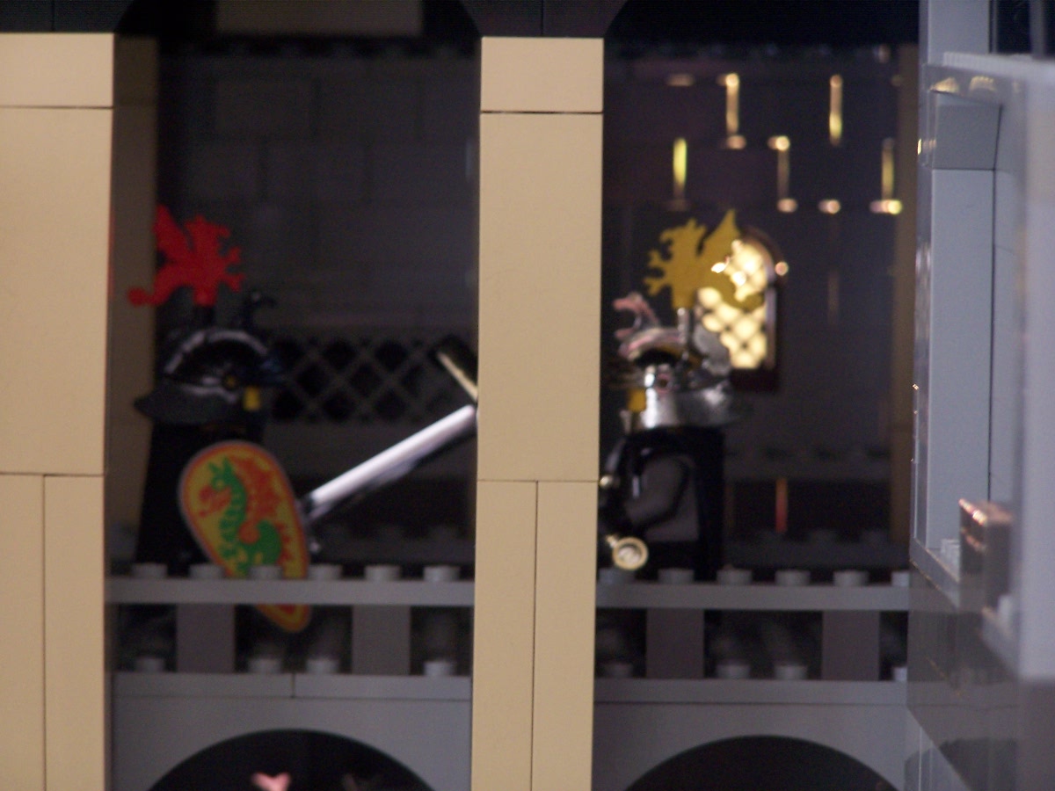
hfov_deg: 9.1
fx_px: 6644
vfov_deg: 6.8
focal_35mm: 218
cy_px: 396
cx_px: 528
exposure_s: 1/8
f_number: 3.2
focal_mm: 36.2
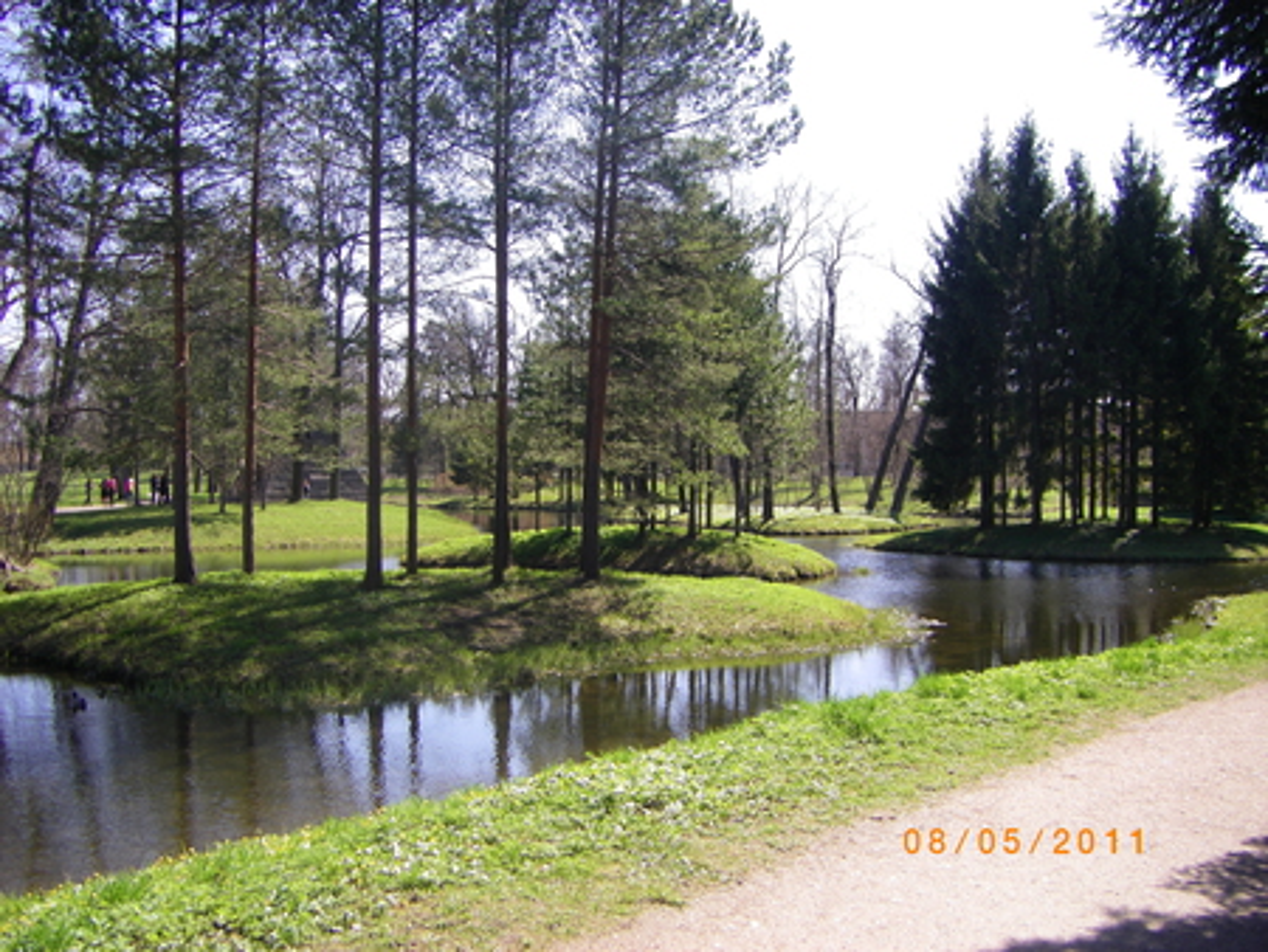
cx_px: 634
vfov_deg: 37.8
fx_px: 1393
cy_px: 476
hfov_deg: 49.0
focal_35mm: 38
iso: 64
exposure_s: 1/200
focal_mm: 6.3
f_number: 3.5
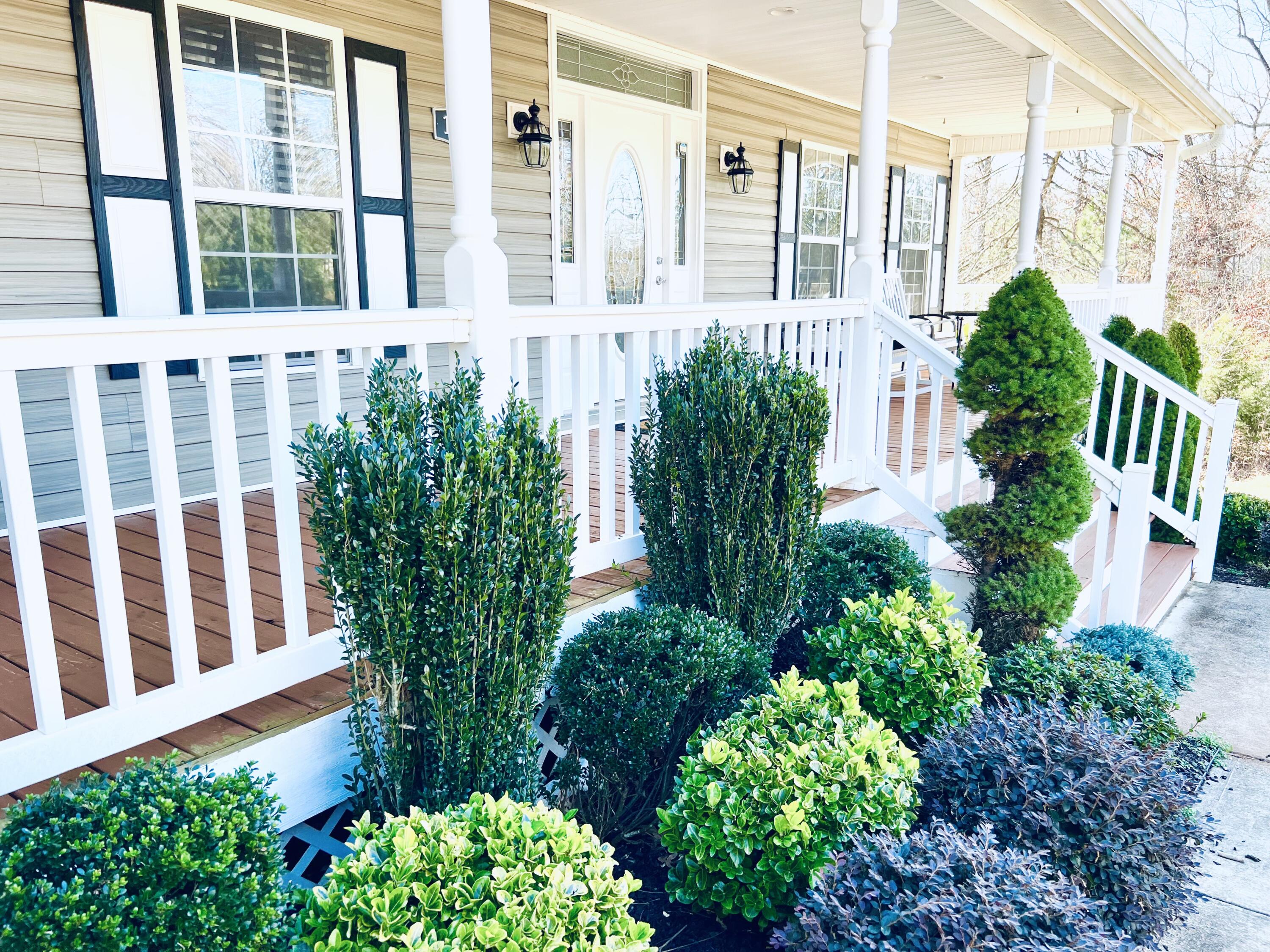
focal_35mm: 26
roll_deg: +0.2
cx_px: 635
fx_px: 954
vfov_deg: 53.1
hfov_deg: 67.3
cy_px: 476
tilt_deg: -12.3
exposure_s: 1/427
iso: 50
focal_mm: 5.7
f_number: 1.5
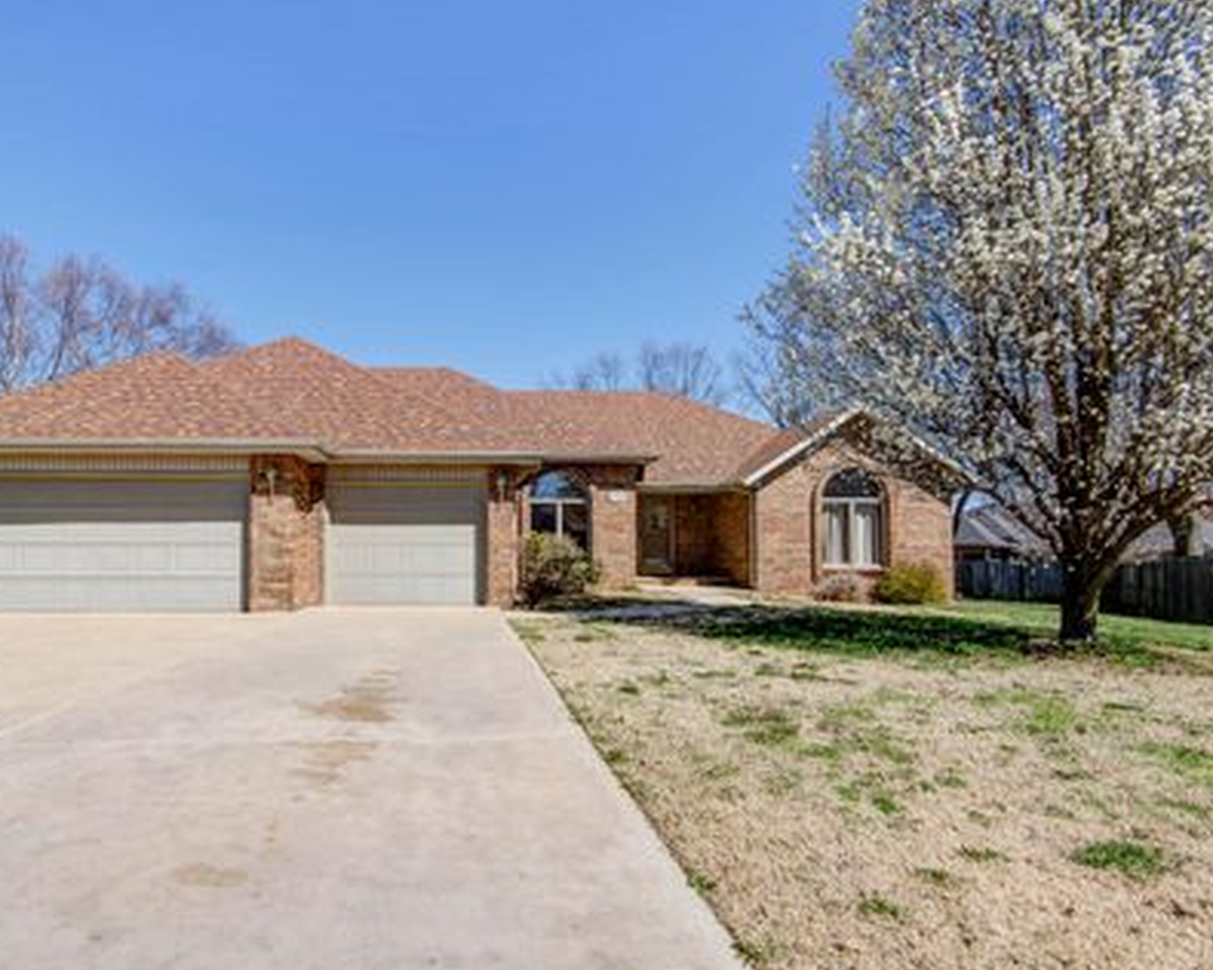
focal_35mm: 19
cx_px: 476
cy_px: 490
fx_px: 682
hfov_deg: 82.1
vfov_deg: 70.8
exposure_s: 1/1000
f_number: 6.7
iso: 100
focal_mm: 16
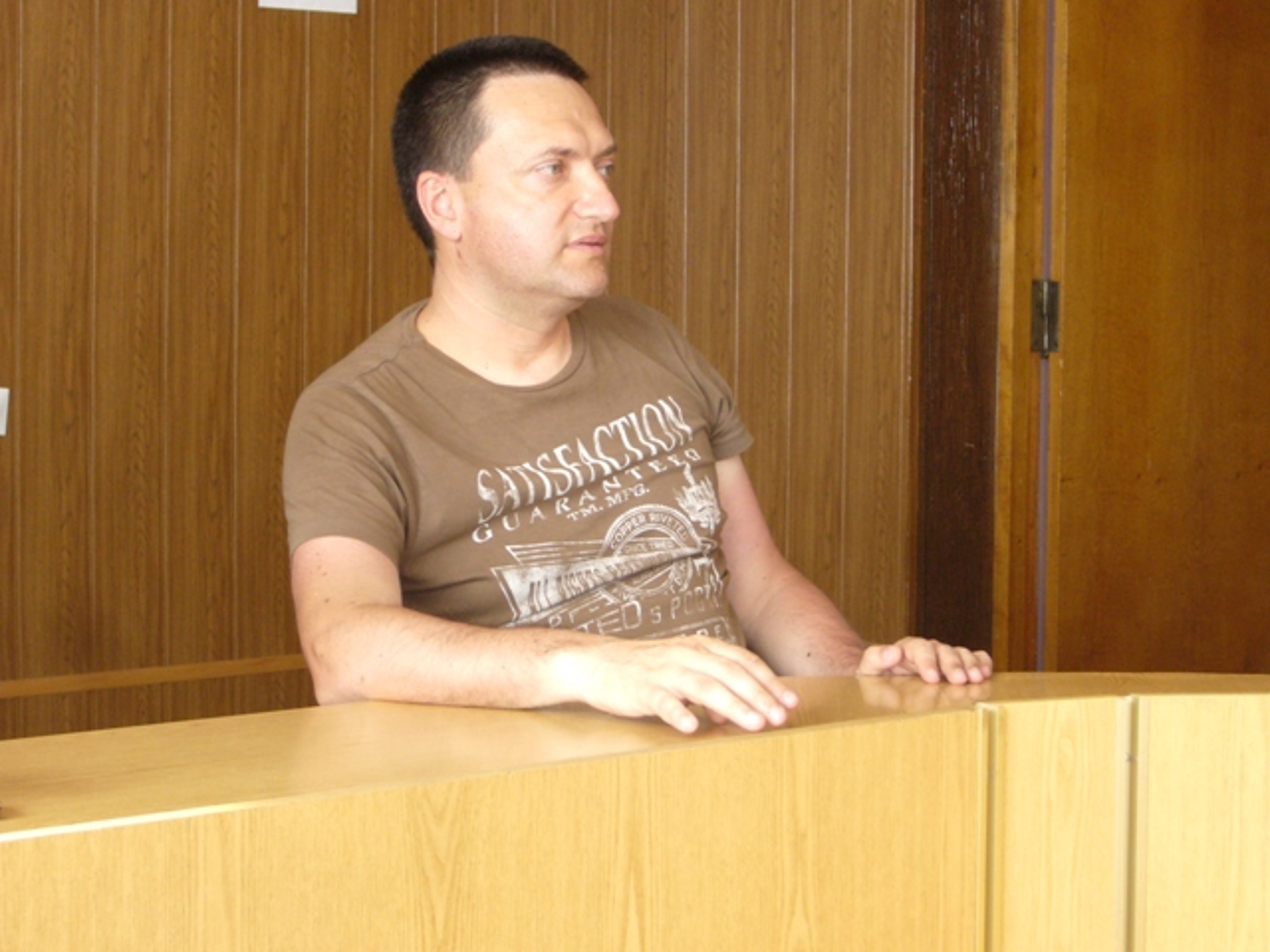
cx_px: 635
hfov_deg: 23.3
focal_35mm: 84
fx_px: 3082
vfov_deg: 17.6
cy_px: 476
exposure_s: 1/30
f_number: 4.4
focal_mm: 13.9
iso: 200
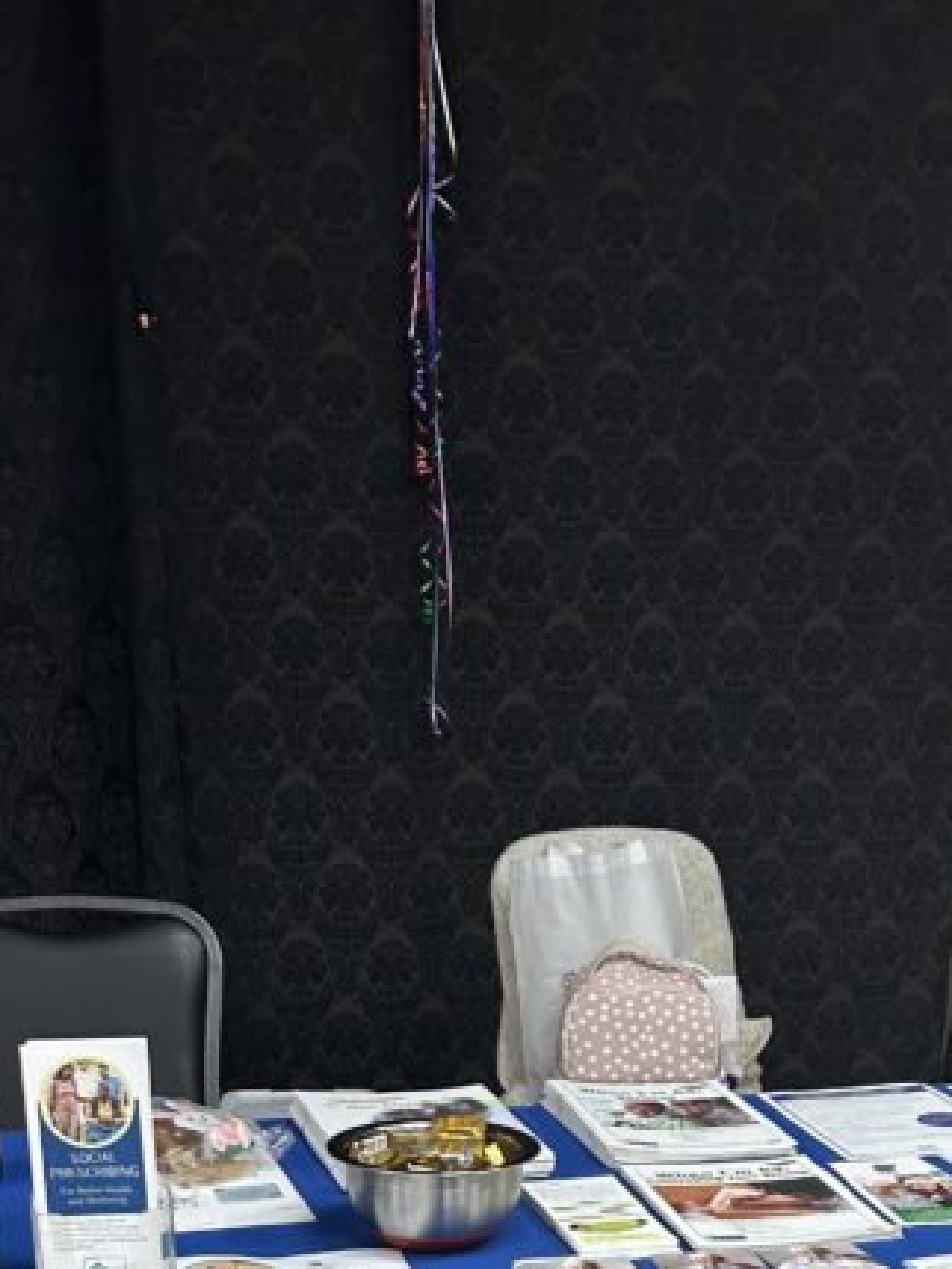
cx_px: 701
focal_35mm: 62
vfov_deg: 28.6
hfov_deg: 23.4
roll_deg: -2.7
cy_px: 1361
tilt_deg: -21.6
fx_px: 2272
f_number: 1.5
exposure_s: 1/60
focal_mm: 5.7
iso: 80
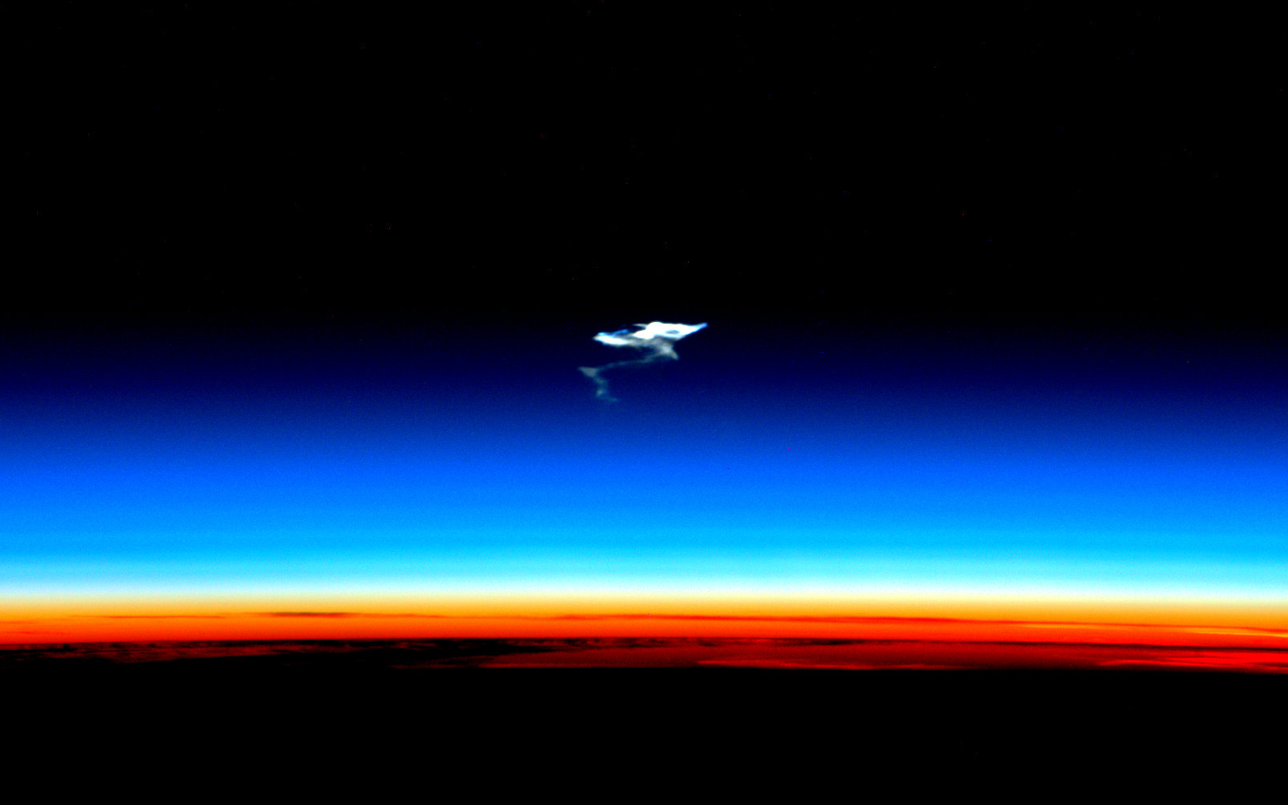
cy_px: 389
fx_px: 14357
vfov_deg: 3.2
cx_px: 644
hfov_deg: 5.1
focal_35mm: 409
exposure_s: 1/320
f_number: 9
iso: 4000
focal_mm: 400
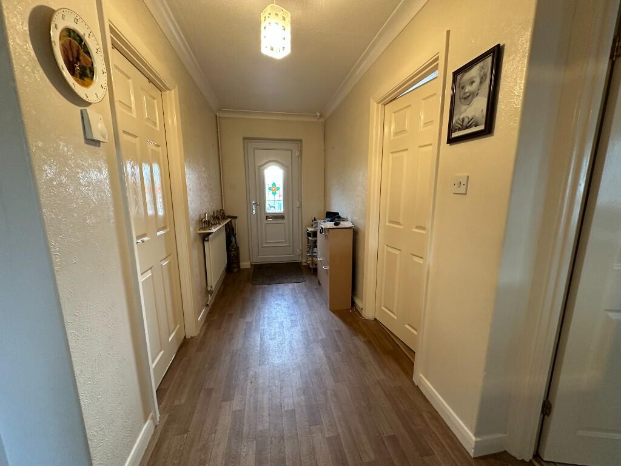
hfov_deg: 102.1
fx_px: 251
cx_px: 310
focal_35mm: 14
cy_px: 233
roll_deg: +0.3
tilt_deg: -9.7
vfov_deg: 85.7
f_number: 2.2
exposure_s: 1/50
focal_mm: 2.22
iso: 320
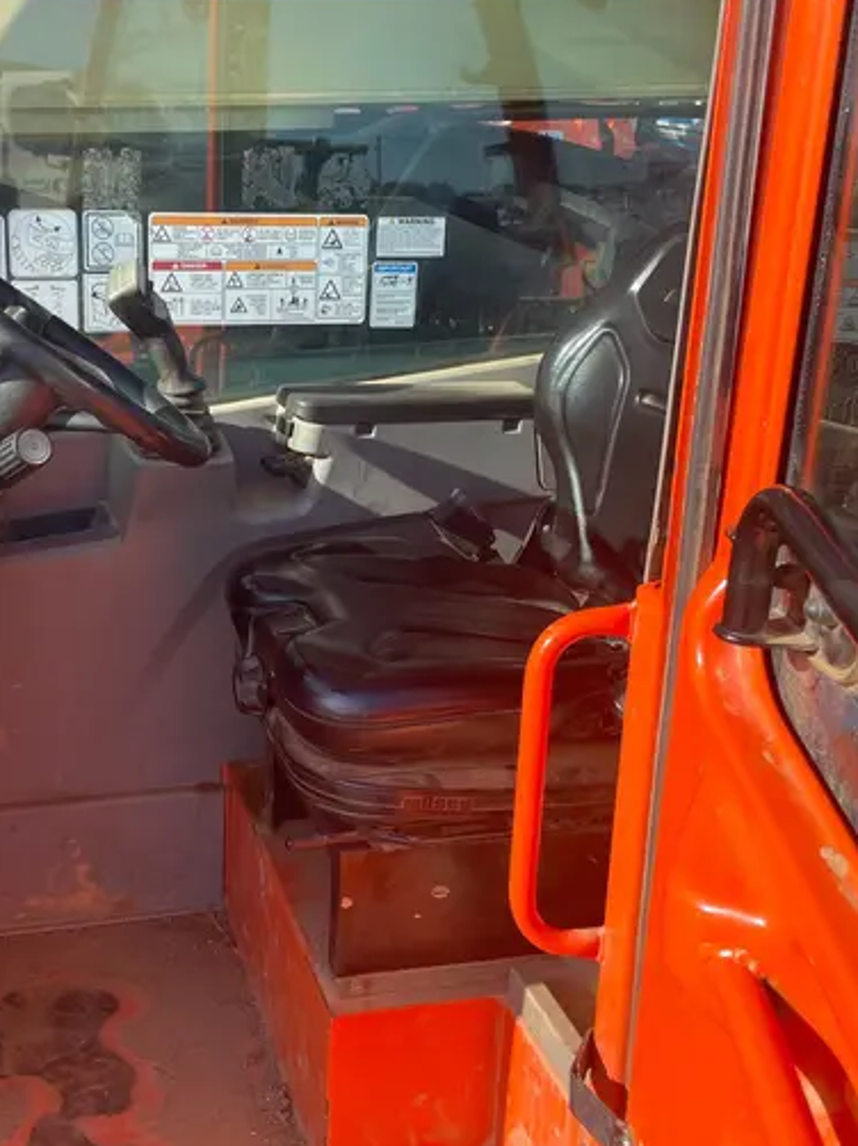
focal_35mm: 38
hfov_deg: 37.0
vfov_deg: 48.8
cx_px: 246
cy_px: 476
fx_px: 1257
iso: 32
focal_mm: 4.2
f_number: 1.6
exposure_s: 1/842
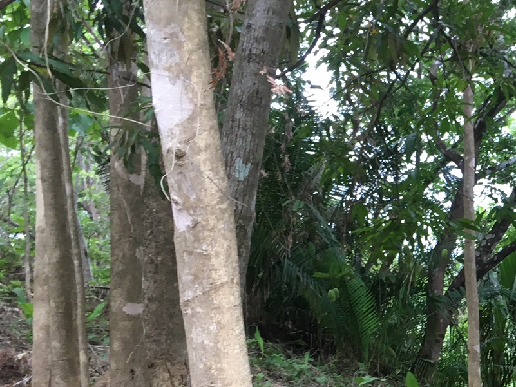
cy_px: 336
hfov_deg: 24.6
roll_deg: +3.3
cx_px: 585
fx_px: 1088
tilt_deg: -0.4
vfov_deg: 19.8
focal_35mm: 73
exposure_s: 1/30
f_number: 2.2
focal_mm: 4.15
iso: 25
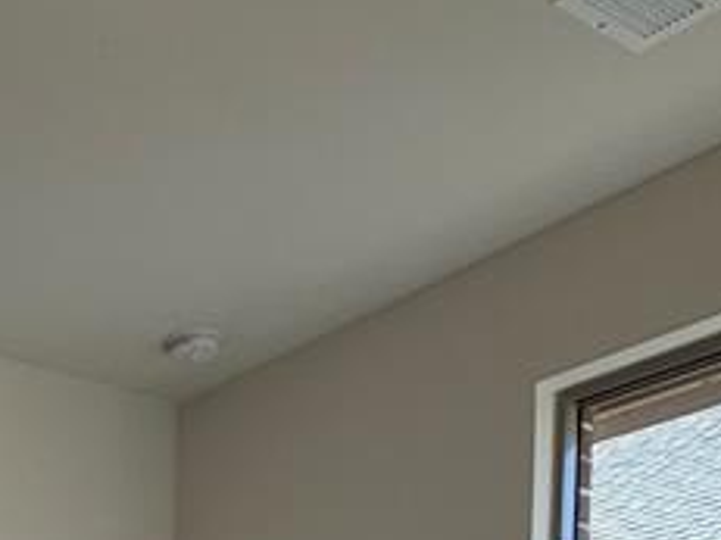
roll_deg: +0.0
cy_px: 933
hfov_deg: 28.0
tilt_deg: -2.6
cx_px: -106
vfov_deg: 18.9
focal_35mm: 62
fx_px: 1291
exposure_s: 1/120
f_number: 2.2
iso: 50
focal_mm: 2.22
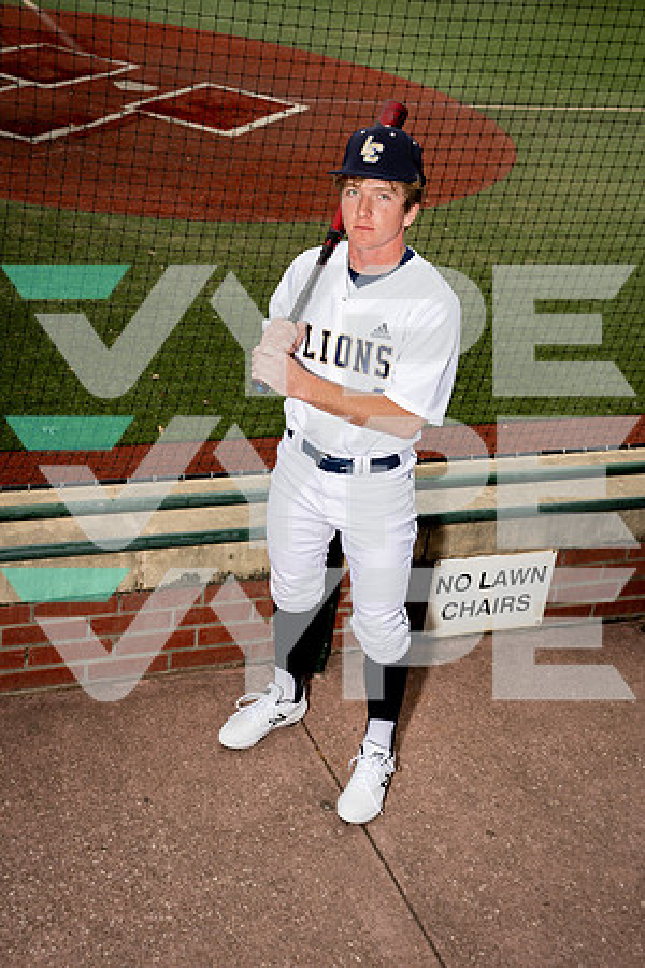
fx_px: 1397
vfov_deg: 38.2
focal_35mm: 52
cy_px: 484
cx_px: 322
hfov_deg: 26.0
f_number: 8
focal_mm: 52
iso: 320
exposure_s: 1/250
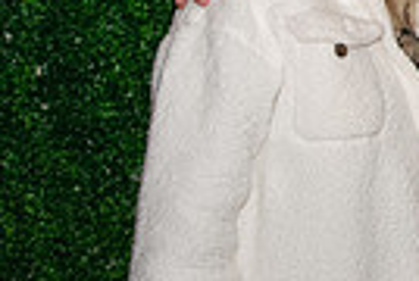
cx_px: 654
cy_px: -200
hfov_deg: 9.3
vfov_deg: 6.3
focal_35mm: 215
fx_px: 2508
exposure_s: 1/250
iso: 4000
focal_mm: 30
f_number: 11
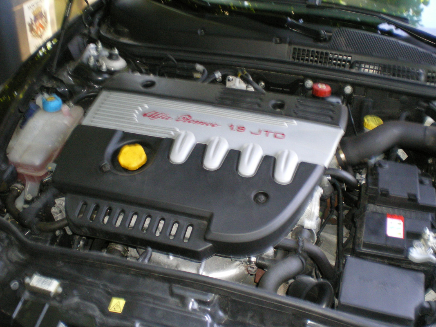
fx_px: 479
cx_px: 218
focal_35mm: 38
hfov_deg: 49.0
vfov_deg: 37.7
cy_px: 164
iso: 400
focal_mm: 6.3
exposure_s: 1/50
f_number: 3.1
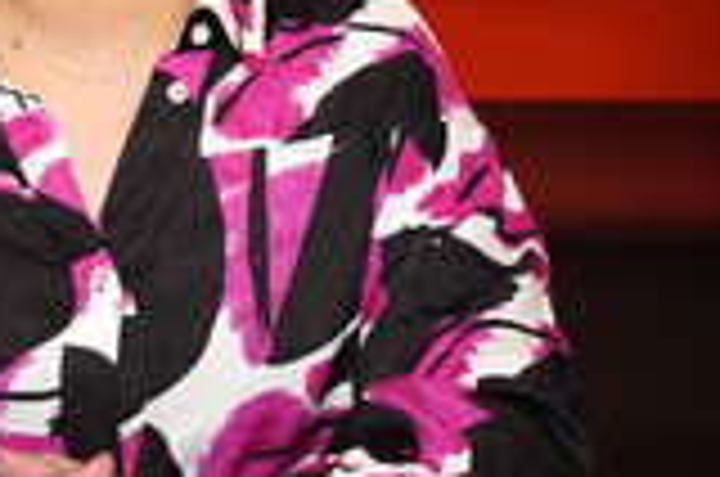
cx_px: 124
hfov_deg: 21.0
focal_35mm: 96
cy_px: 76
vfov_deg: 14.1
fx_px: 1916
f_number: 5
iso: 1600
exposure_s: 1/160
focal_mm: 34
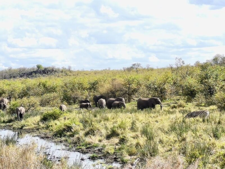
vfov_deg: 12.3
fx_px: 780
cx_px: 112
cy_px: 84
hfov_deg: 16.4
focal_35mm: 120
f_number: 1.65
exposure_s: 1/439
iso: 50
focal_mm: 6.14
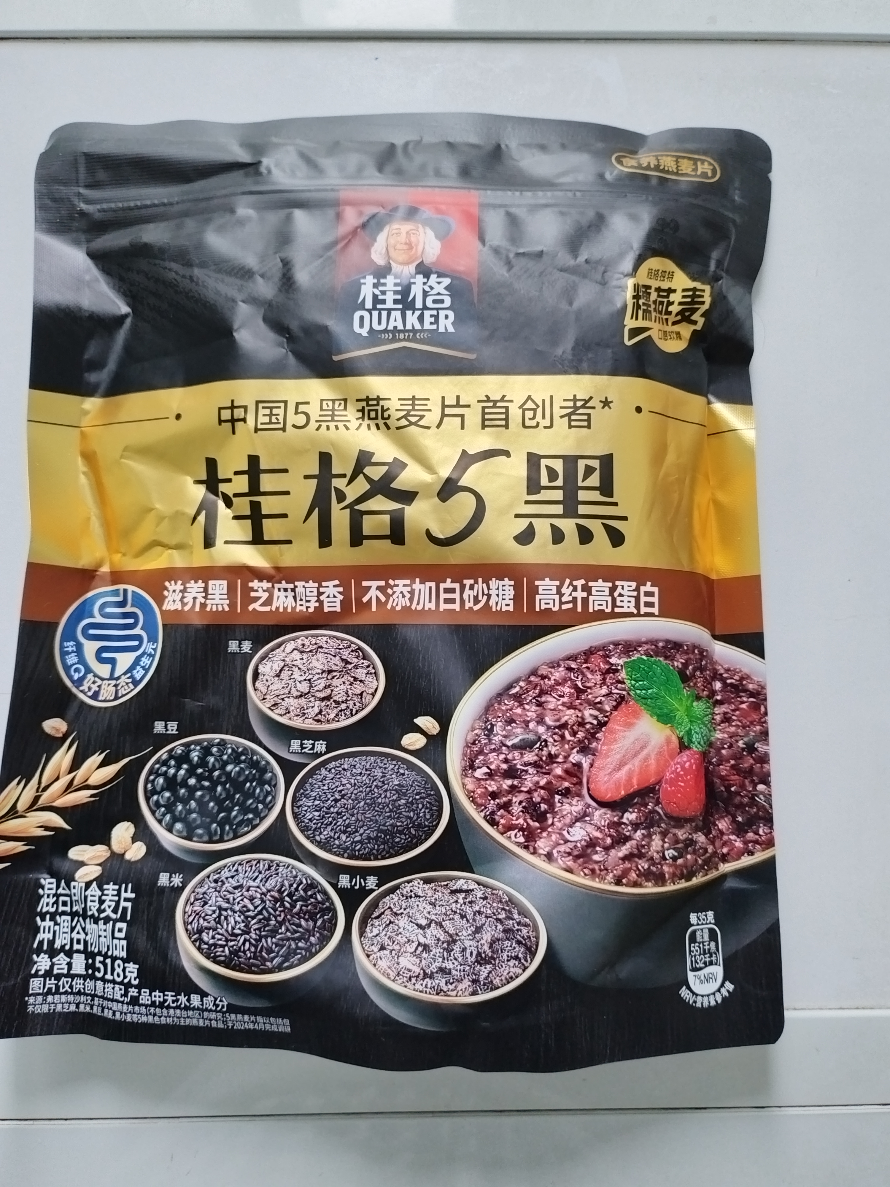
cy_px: 594
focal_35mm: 23
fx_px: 788
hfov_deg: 58.9
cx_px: 445
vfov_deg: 73.9
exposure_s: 1/100
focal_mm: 5.52
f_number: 1.9
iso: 2088
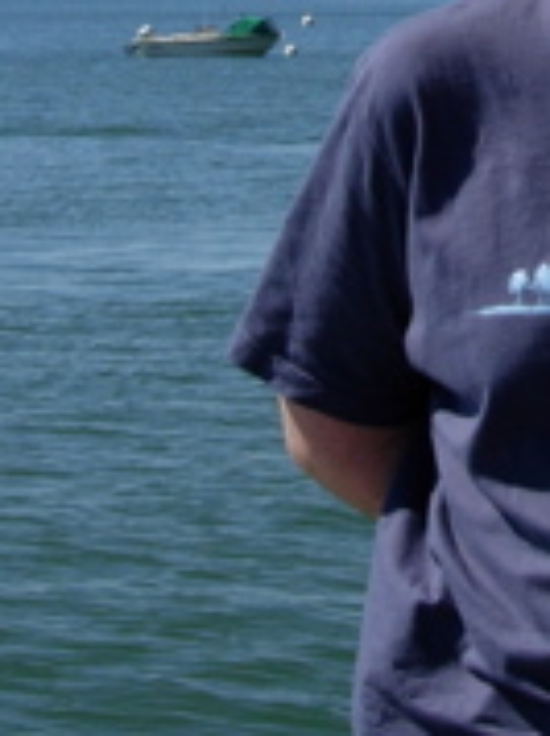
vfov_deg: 14.1
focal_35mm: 137
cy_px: -41
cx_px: 624
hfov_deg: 10.6
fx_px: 2909
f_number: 4.8
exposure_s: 1/861
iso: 64
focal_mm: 7.8
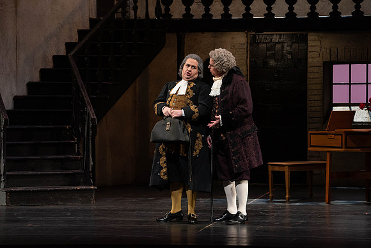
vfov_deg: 7.7
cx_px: 186
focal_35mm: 179
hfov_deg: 11.5
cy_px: 124
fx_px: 1845
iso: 3200
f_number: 8
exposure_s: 1/250
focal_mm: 179
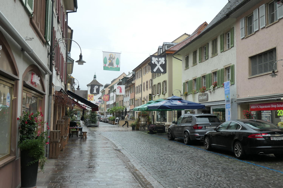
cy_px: 94
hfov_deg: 50.7
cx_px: 142
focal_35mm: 38
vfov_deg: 35.1
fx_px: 299
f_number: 3.8
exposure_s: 1/200
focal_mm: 14
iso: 200
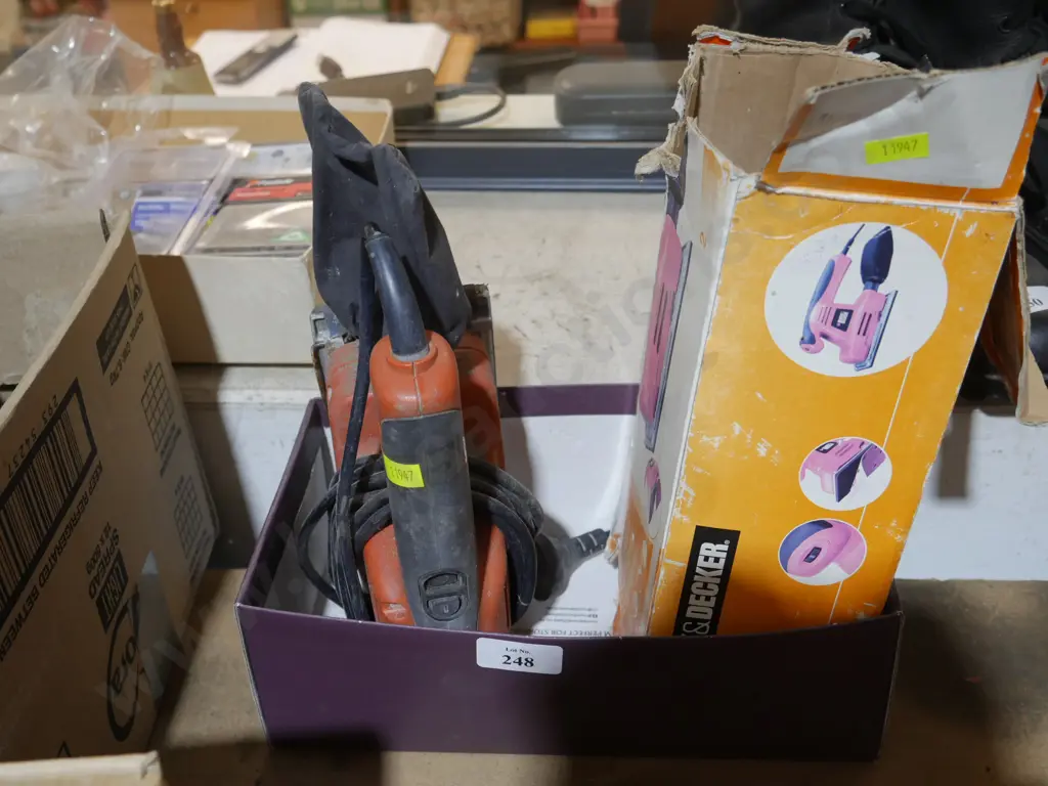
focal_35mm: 40
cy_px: 393
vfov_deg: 36.0
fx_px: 1211
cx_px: 524
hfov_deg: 46.8
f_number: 4.4
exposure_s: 1/60
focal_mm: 20
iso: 1000
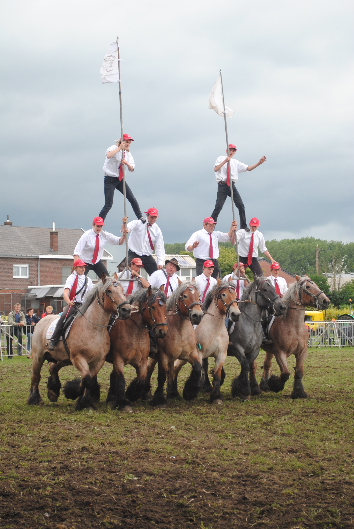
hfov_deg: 19.8
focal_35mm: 69
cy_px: 264
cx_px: 177
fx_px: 1015
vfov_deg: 29.2
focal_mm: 46
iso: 180
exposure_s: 1/125
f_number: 5.6
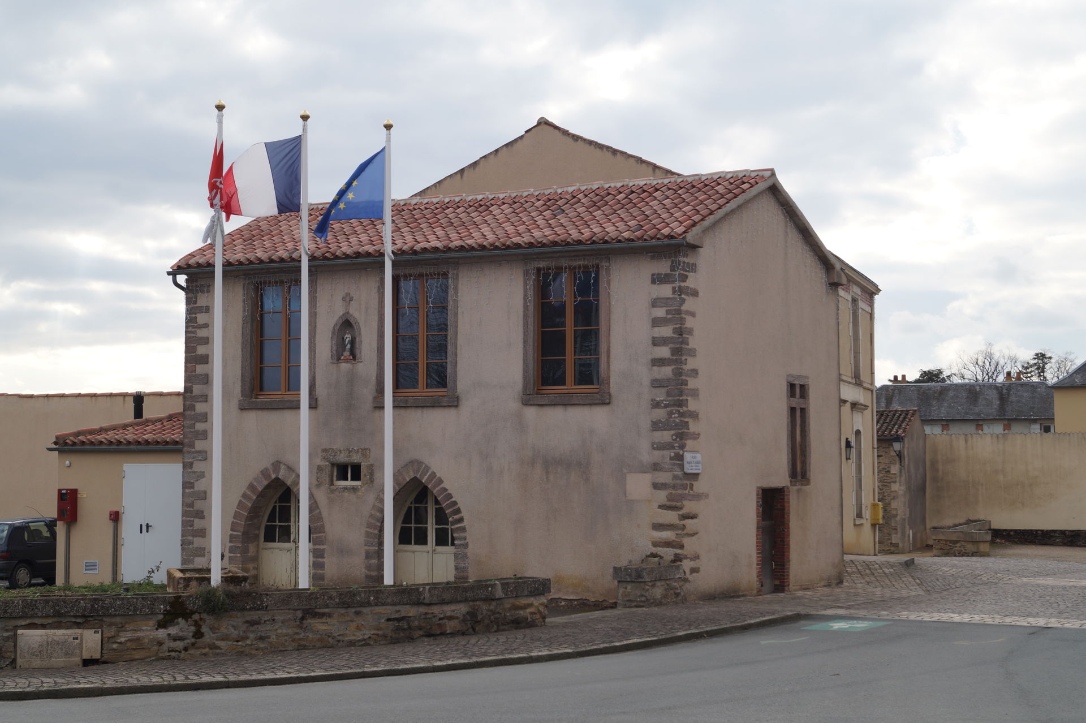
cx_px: 543
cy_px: 362
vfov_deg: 29.8
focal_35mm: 45
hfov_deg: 43.6
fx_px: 1357
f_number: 9
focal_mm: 30
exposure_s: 1/100
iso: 100
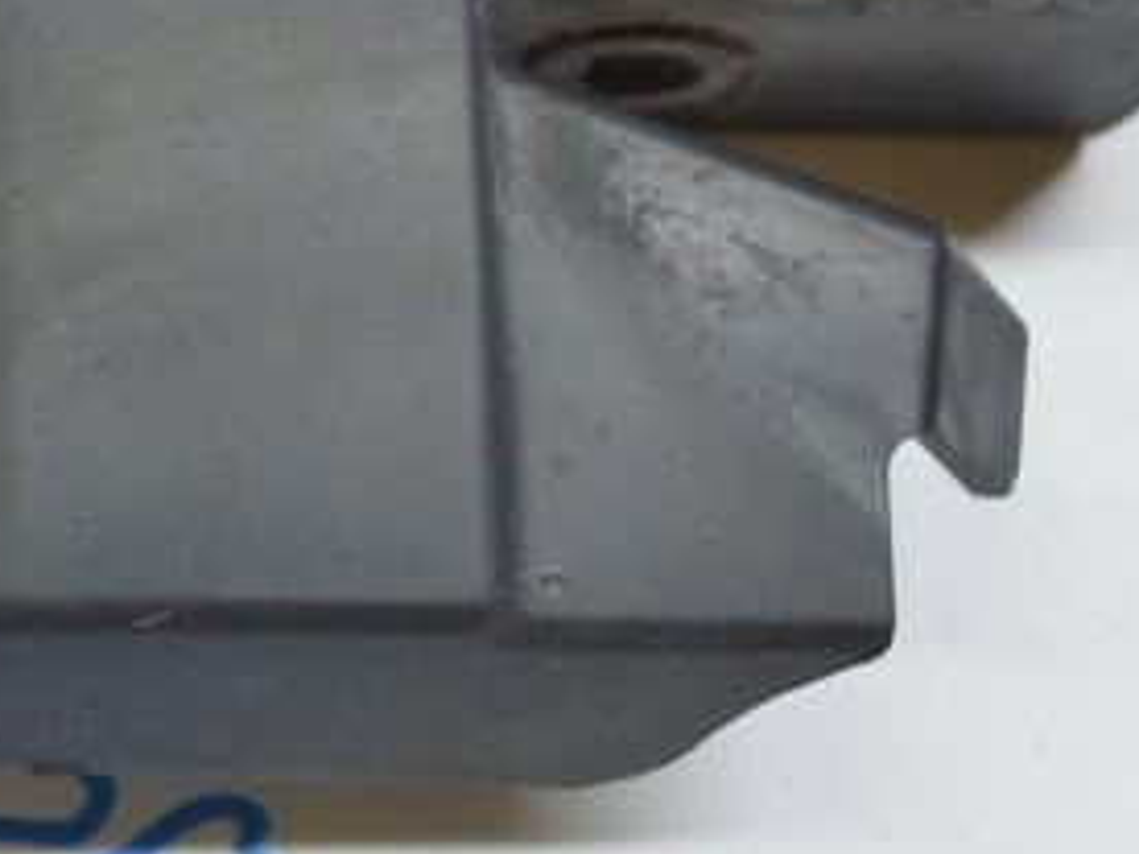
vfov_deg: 12.1
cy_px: 266
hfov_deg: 15.6
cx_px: -132
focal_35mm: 123
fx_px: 4040
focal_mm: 23
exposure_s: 1/50
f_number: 3.8
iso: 400
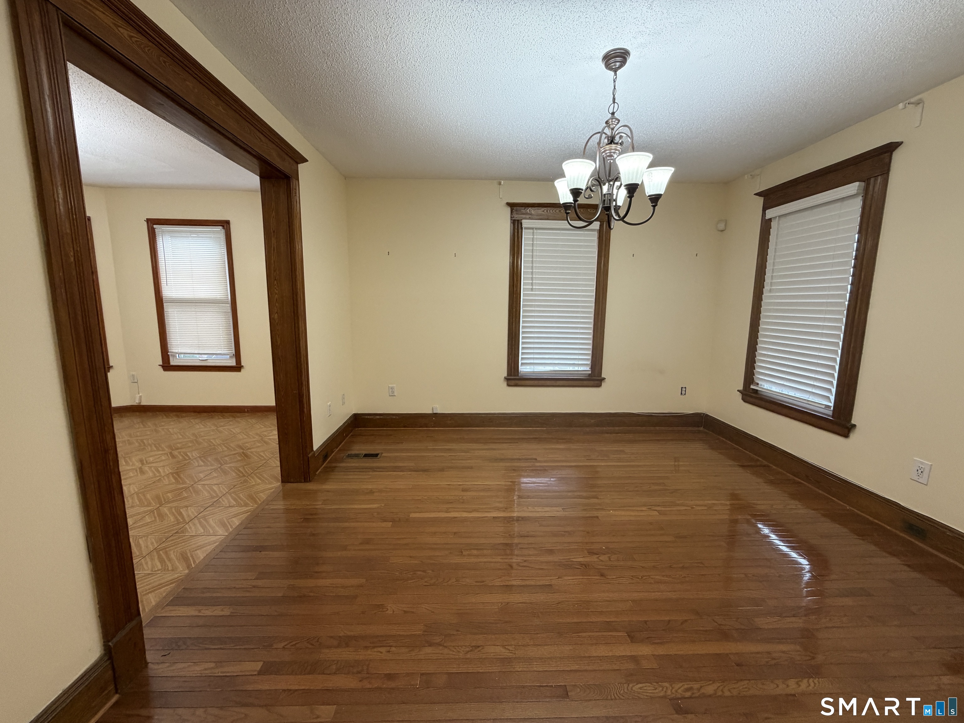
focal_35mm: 14
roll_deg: +0.1
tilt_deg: -8.9
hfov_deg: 102.1
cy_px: 362
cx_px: 482
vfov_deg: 85.7
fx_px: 390
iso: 320
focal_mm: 2.22
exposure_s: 1/121
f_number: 2.2
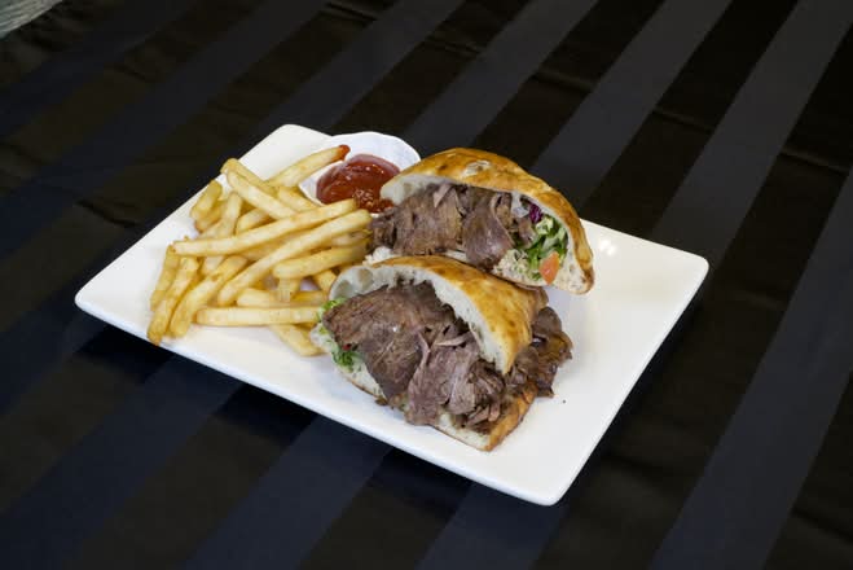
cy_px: 285
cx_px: 426
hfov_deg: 39.6
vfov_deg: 27.0
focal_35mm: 50
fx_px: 1185
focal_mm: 50
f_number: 11
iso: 250
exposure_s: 1/3
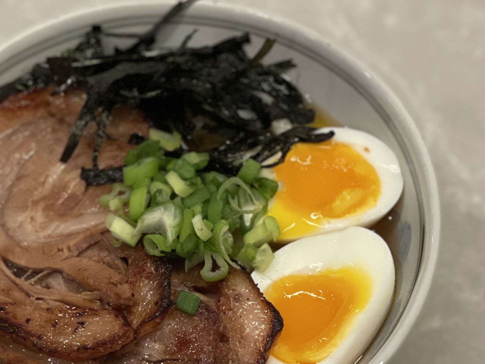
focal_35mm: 117
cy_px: 284
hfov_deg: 16.7
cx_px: 120
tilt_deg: -56.2
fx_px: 1639
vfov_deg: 12.6
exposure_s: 1/60
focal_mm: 6
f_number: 2
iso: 160
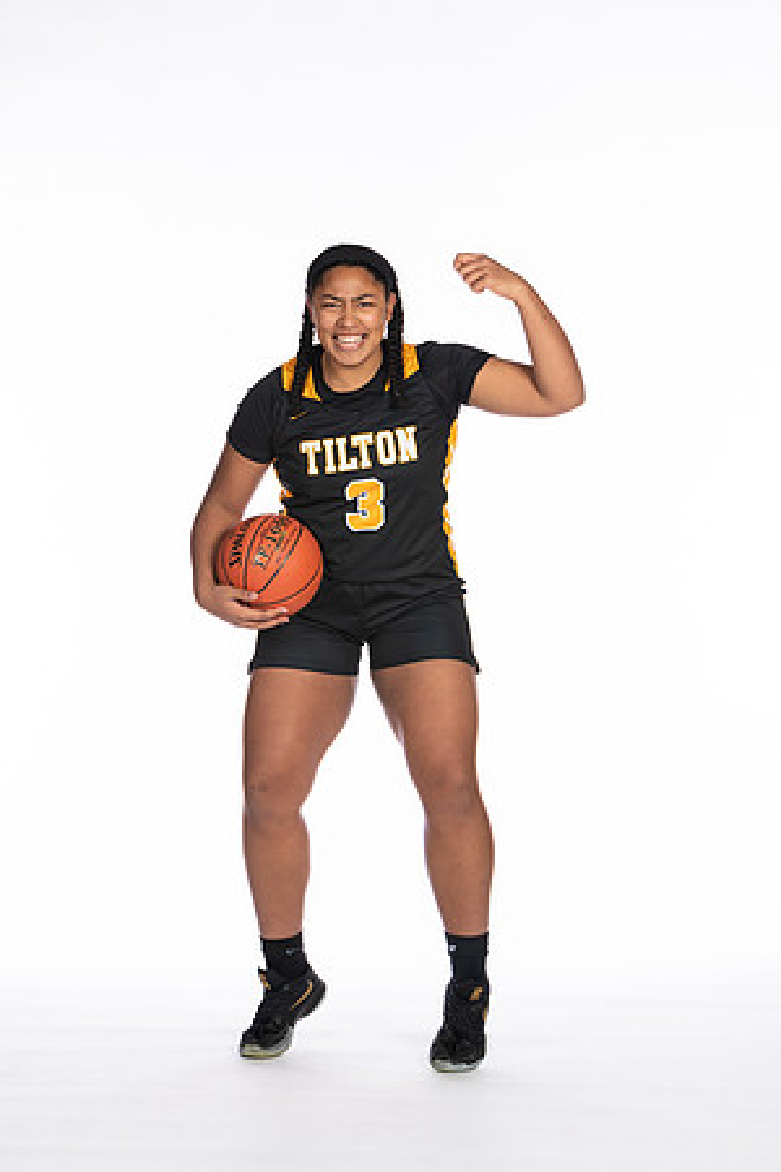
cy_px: 586
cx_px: 390
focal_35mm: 105
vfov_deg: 19.5
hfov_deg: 13.0
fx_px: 3417
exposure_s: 1/100
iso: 100
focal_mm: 70
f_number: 5
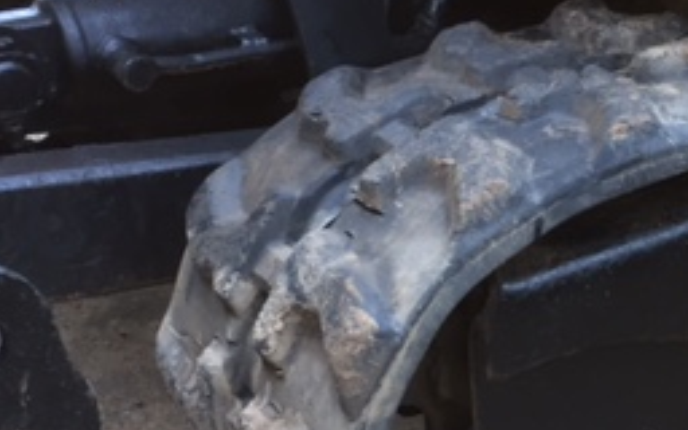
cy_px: 288
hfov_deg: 25.5
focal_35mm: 77
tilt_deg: -30.7
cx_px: 683
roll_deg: -0.8
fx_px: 1444
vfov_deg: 16.9
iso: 80
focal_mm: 4.15
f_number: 2.2
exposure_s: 1/33
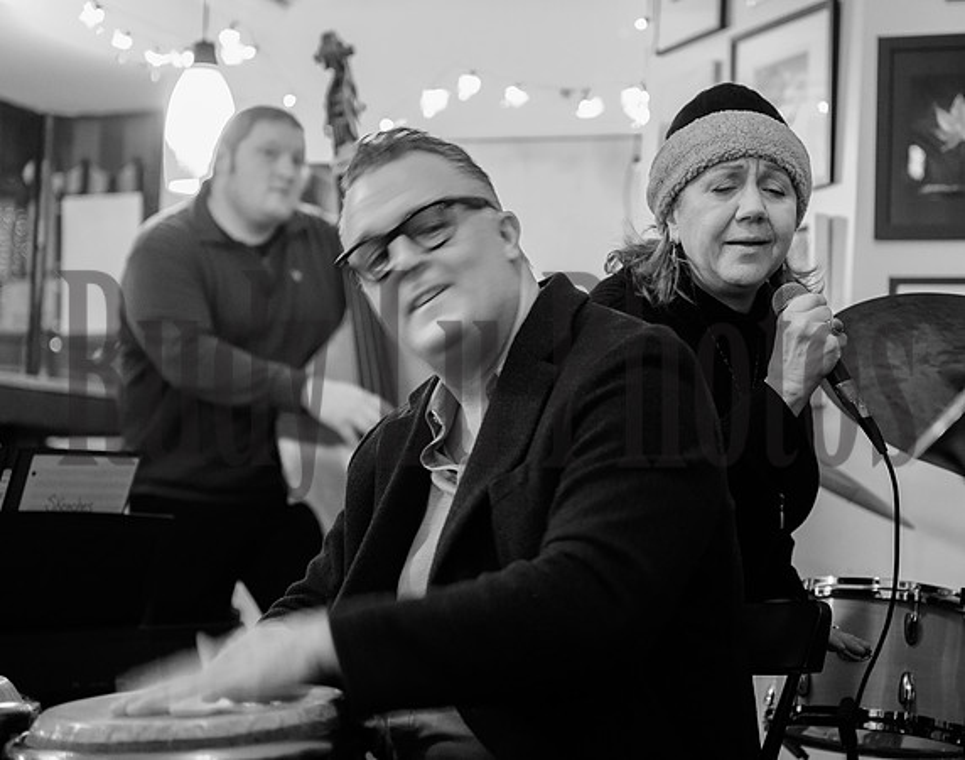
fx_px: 2215
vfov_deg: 19.4
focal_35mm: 78
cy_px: 380
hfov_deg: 24.6
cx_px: 534
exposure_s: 1/15
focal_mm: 70
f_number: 2.8
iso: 6400
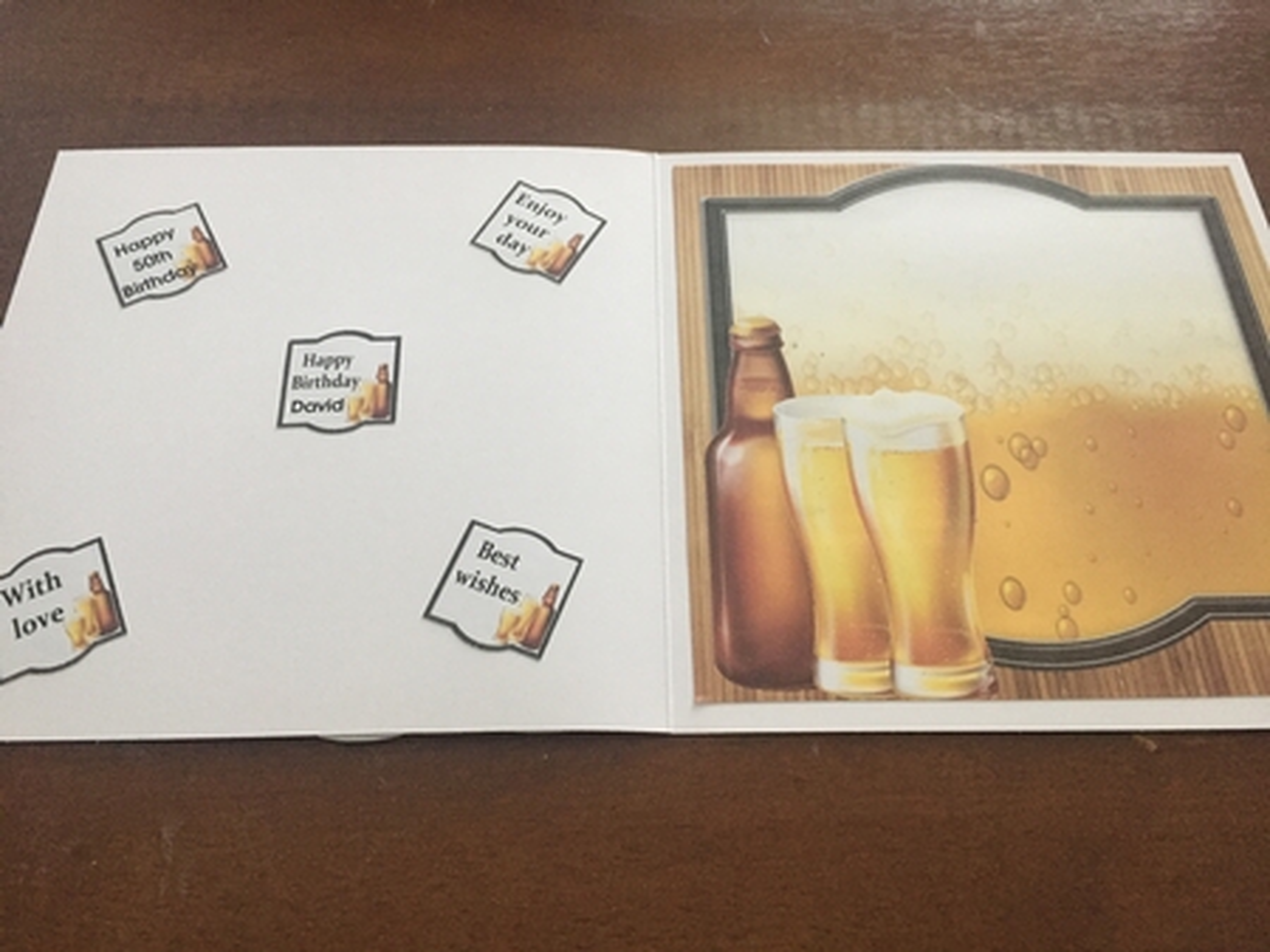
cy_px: 476
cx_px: 635
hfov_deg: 61.7
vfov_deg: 48.2
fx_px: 1063
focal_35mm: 29
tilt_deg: -60.8
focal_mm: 4.15
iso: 250
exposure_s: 1/25
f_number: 2.2
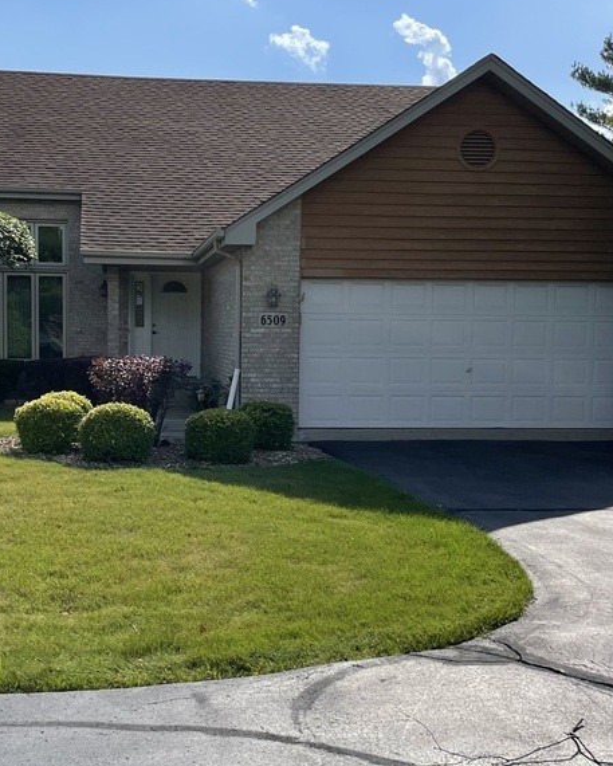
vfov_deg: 38.8
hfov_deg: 31.4
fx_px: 1088
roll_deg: +0.1
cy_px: 404
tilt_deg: -1.6
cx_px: 256
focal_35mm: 48
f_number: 1.6
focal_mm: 4.2
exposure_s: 1/7299
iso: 32
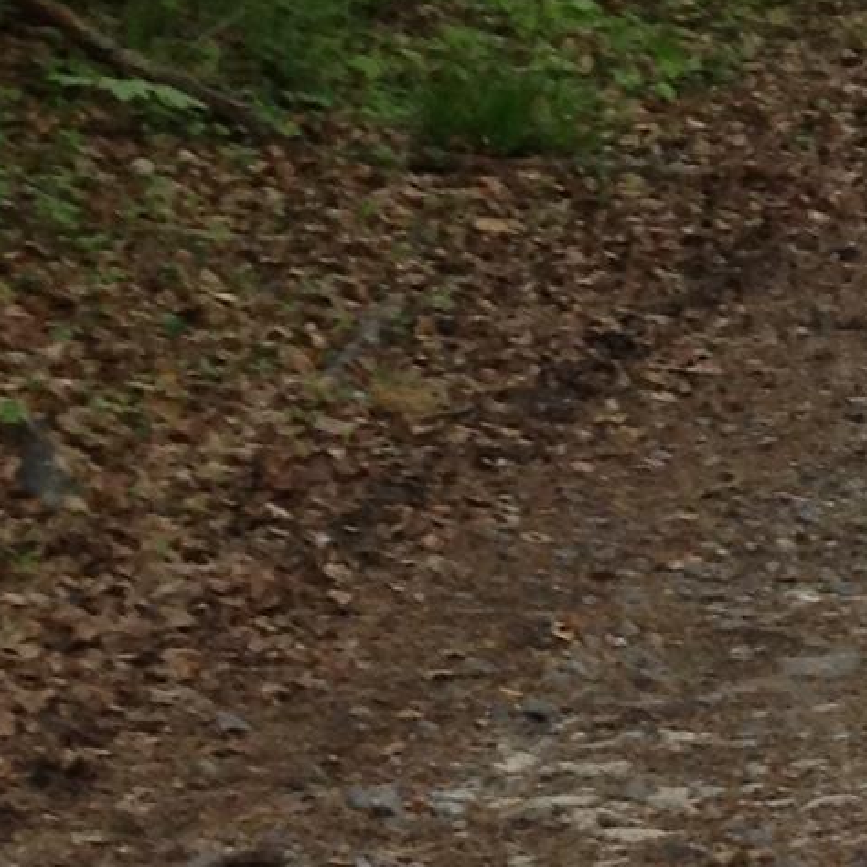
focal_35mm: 213
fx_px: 6036
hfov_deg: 8.1
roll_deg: +0.3
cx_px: 1284
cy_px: -947
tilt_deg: +2.9
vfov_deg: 7.8
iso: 50
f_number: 2.4
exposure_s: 1/30
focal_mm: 4.28
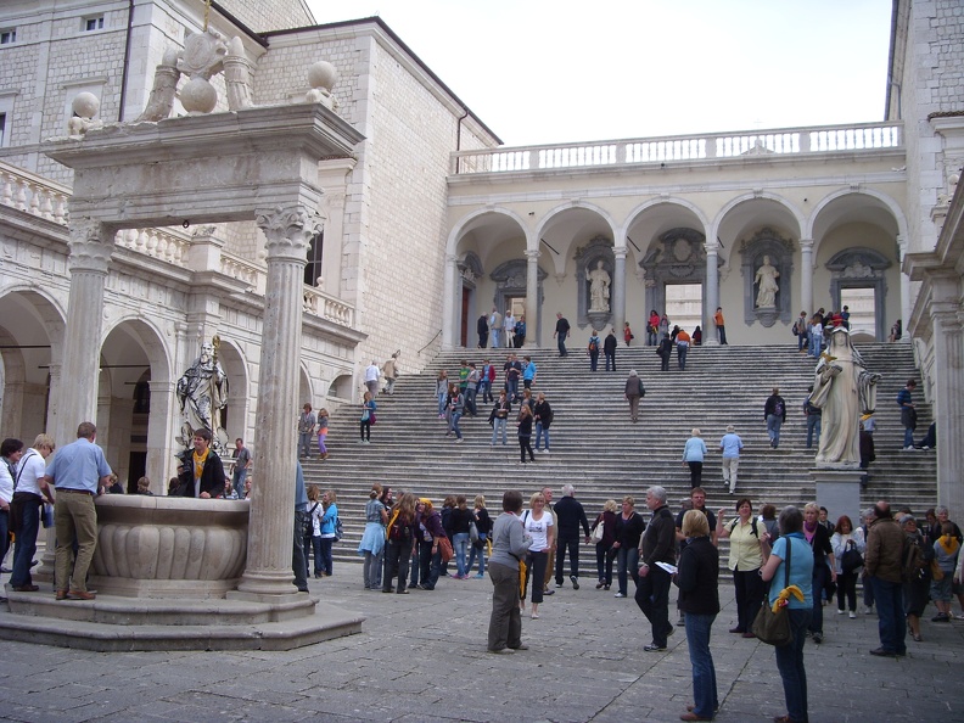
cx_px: 482
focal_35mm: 31
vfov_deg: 45.4
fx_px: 863
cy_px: 362
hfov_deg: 58.4
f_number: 3.5
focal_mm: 6.3
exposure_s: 1/337
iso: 50
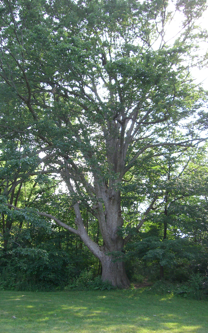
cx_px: 100
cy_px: 166
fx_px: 372
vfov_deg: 48.2
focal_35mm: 41
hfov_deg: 31.2
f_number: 2.7
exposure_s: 1/200
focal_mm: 6.2
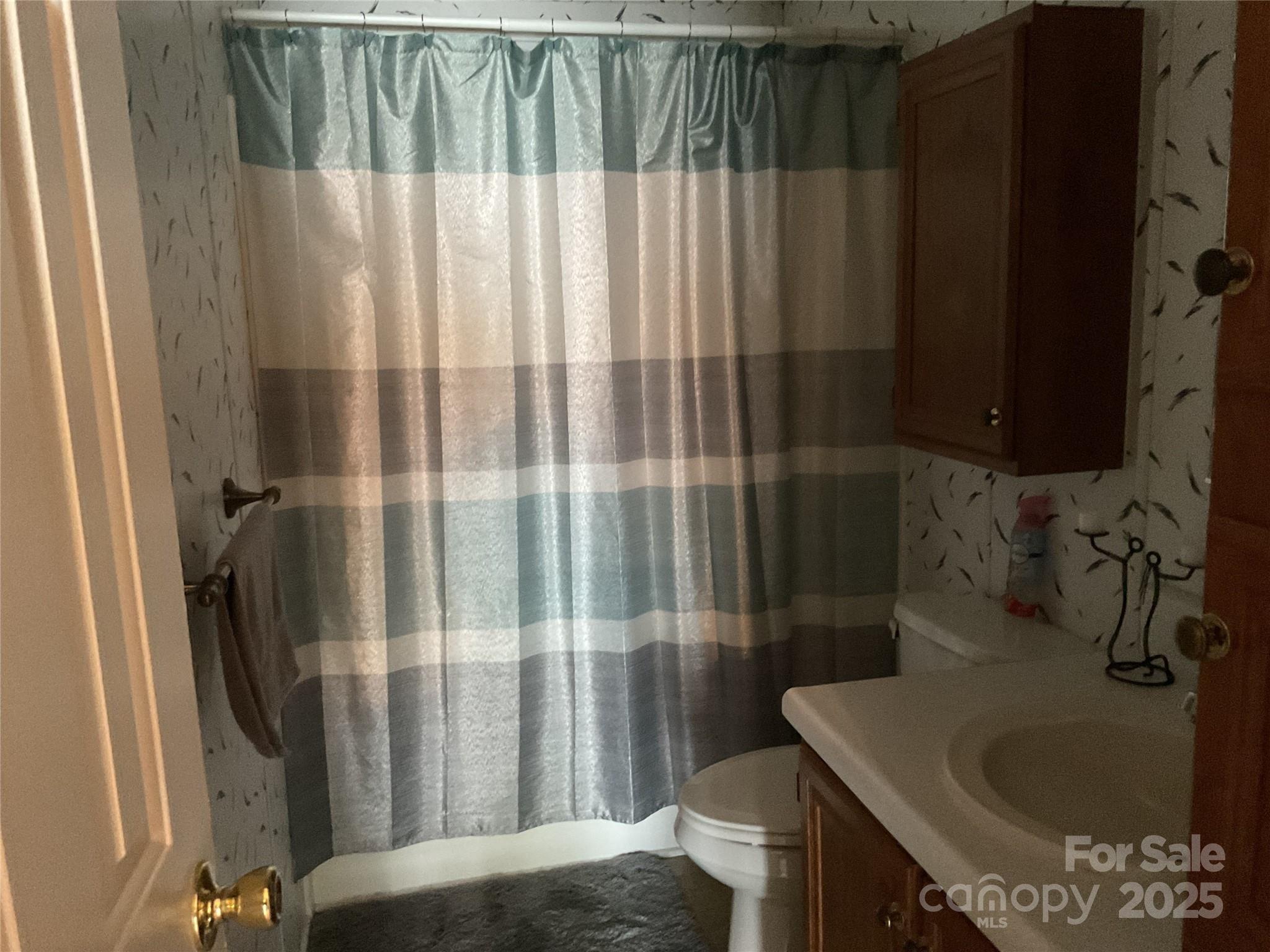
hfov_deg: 61.7
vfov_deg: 48.2
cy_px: 476
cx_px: 635
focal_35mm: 29
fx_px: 1064
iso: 500
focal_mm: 3
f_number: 1.8
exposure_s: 1/30
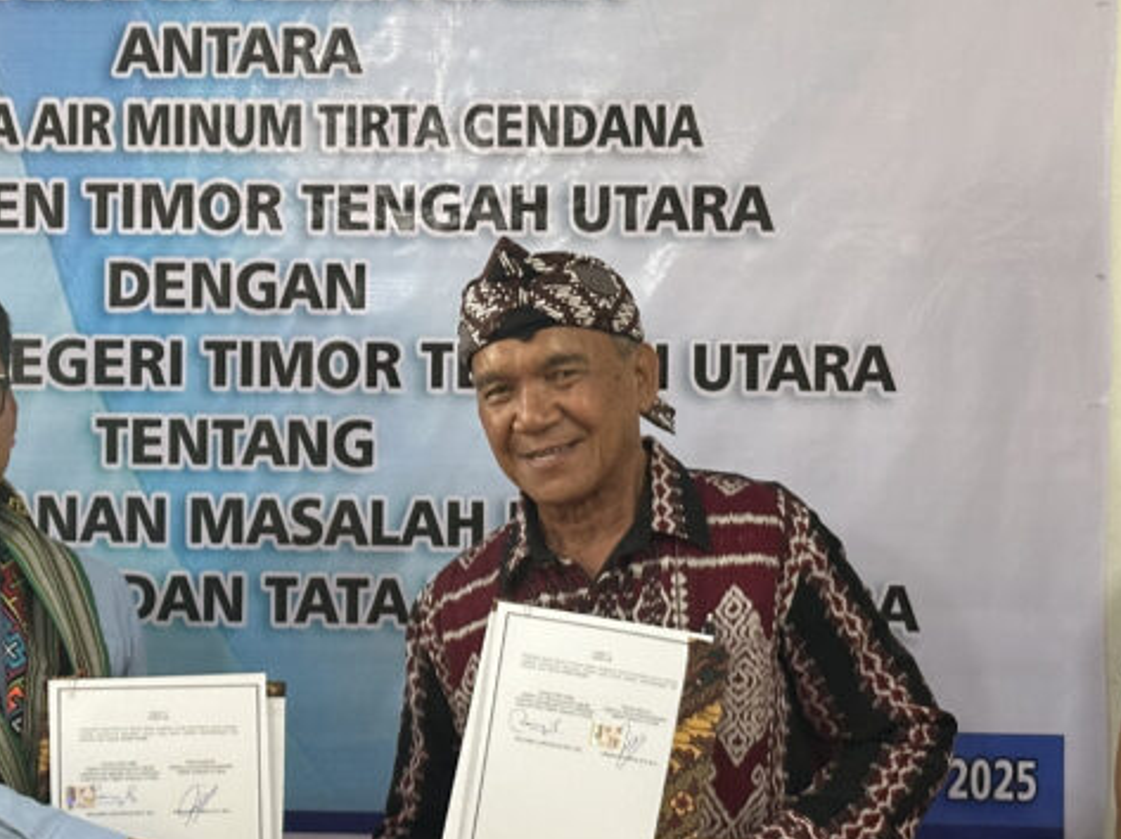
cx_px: 355
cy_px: 429
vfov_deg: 14.2
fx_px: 3365
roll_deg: -1.4
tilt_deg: +0.3
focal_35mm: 104
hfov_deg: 18.8
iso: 200
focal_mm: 6.86
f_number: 1.78
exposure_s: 1/60
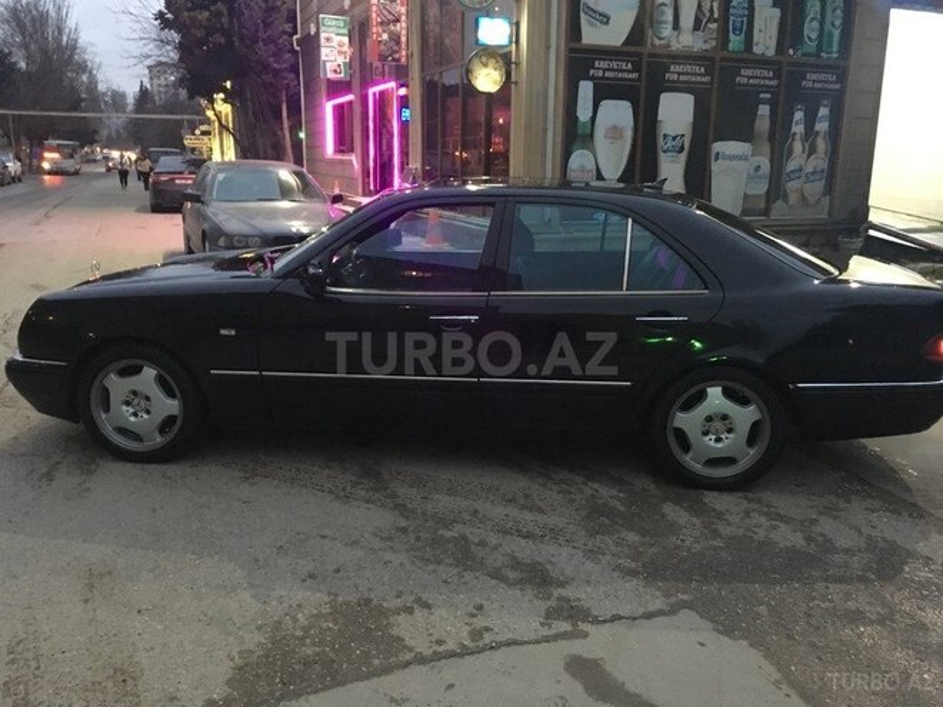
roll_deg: -0.5
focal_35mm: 29
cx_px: 472
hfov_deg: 61.7
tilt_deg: -12.3
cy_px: 354
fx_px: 790
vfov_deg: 48.2
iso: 500
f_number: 2.2
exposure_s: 1/17
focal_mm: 4.15
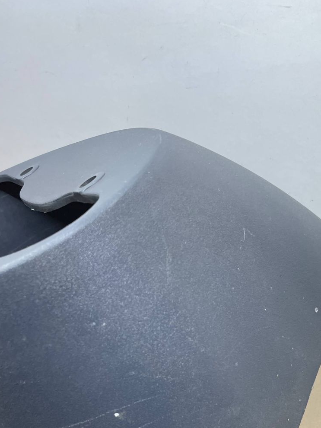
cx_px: 220
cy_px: 313
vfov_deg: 43.6
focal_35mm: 42
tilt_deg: -53.2
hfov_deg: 34.0
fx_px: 519
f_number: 1.6
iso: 80
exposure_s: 1/100
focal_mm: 4.2
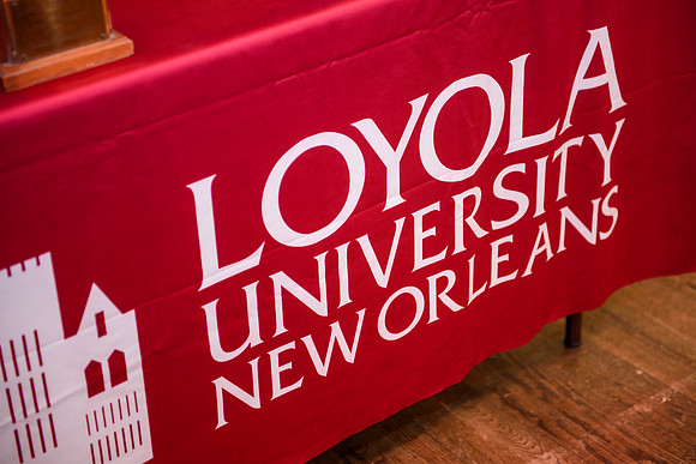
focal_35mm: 69
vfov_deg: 19.7
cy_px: 224
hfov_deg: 29.2
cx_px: 364
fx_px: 1334
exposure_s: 1/125
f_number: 2.8
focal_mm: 66
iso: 640
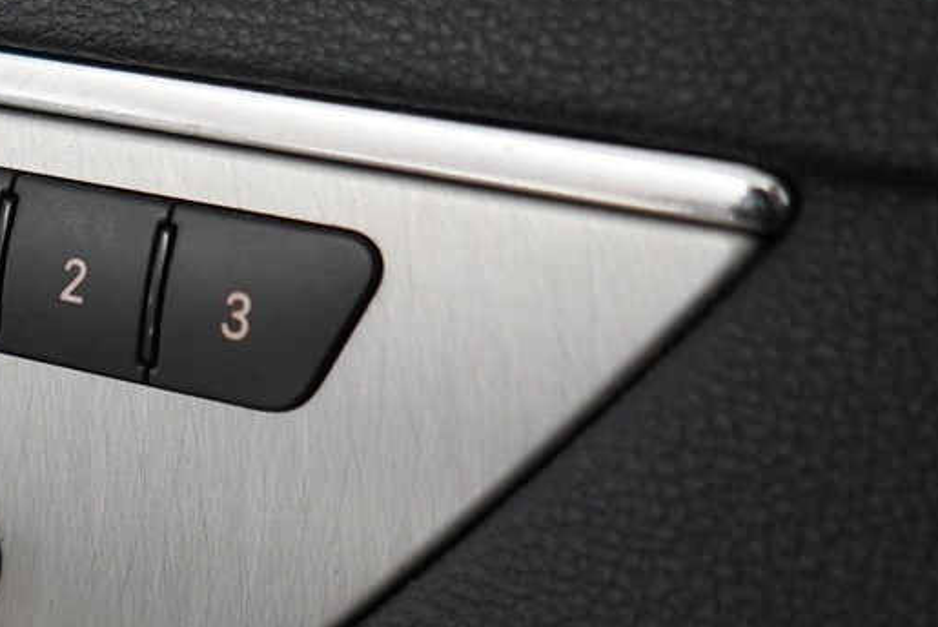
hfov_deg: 21.9
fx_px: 2294
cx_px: -95
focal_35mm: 88
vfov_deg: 15.5
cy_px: 344
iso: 800
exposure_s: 1/40
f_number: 3.5
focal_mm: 28
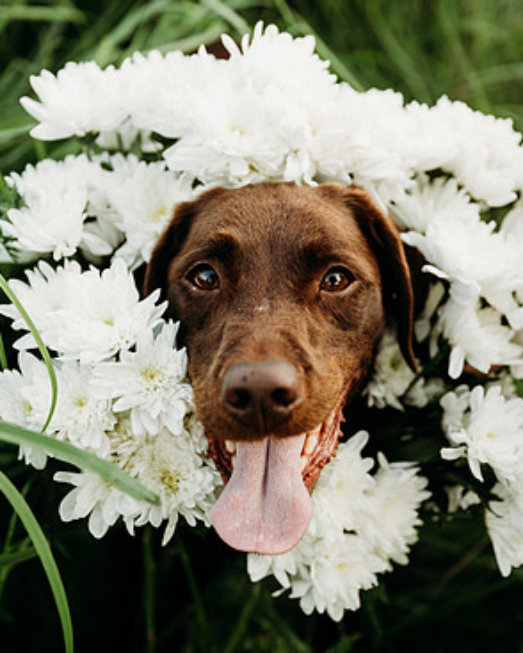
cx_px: 262
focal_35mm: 61
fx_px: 1179
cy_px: 324
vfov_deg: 30.9
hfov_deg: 25.0
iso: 400
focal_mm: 53
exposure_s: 1/400
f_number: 3.2
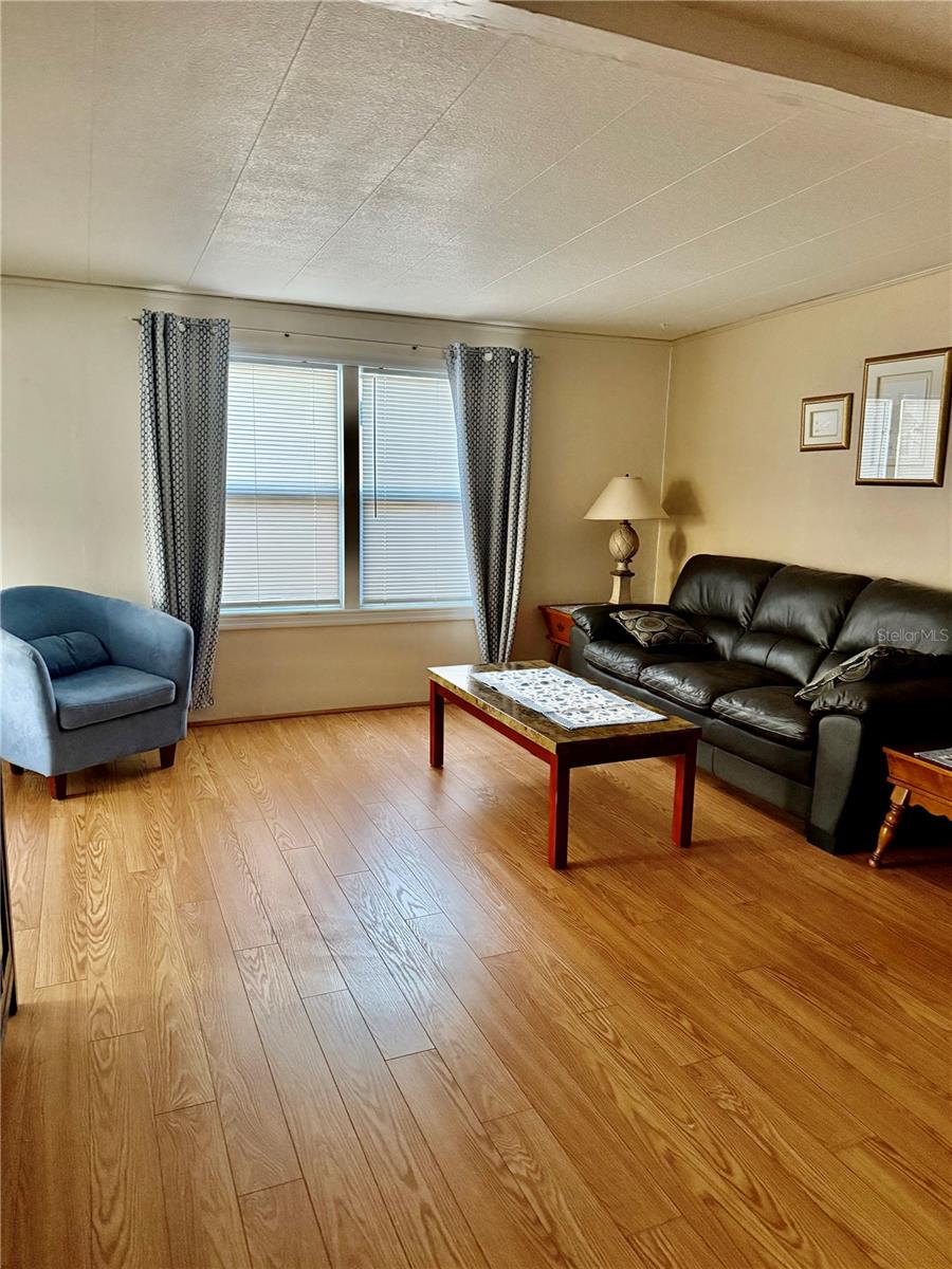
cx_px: 476
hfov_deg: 56.8
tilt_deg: -10.0
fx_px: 880
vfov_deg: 71.6
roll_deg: -2.0
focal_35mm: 24
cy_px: 634
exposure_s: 1/57
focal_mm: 6.76
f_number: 1.78
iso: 800
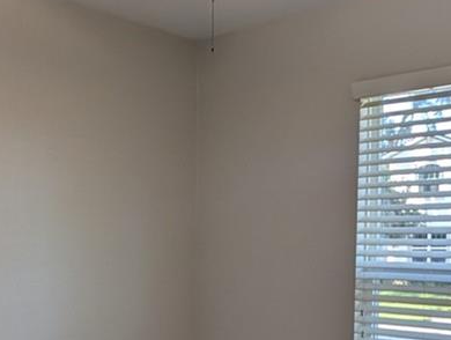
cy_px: 315
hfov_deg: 38.8
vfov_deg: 28.5
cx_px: 212
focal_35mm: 49
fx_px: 640
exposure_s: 1/120
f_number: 1.7
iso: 52
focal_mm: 2.02
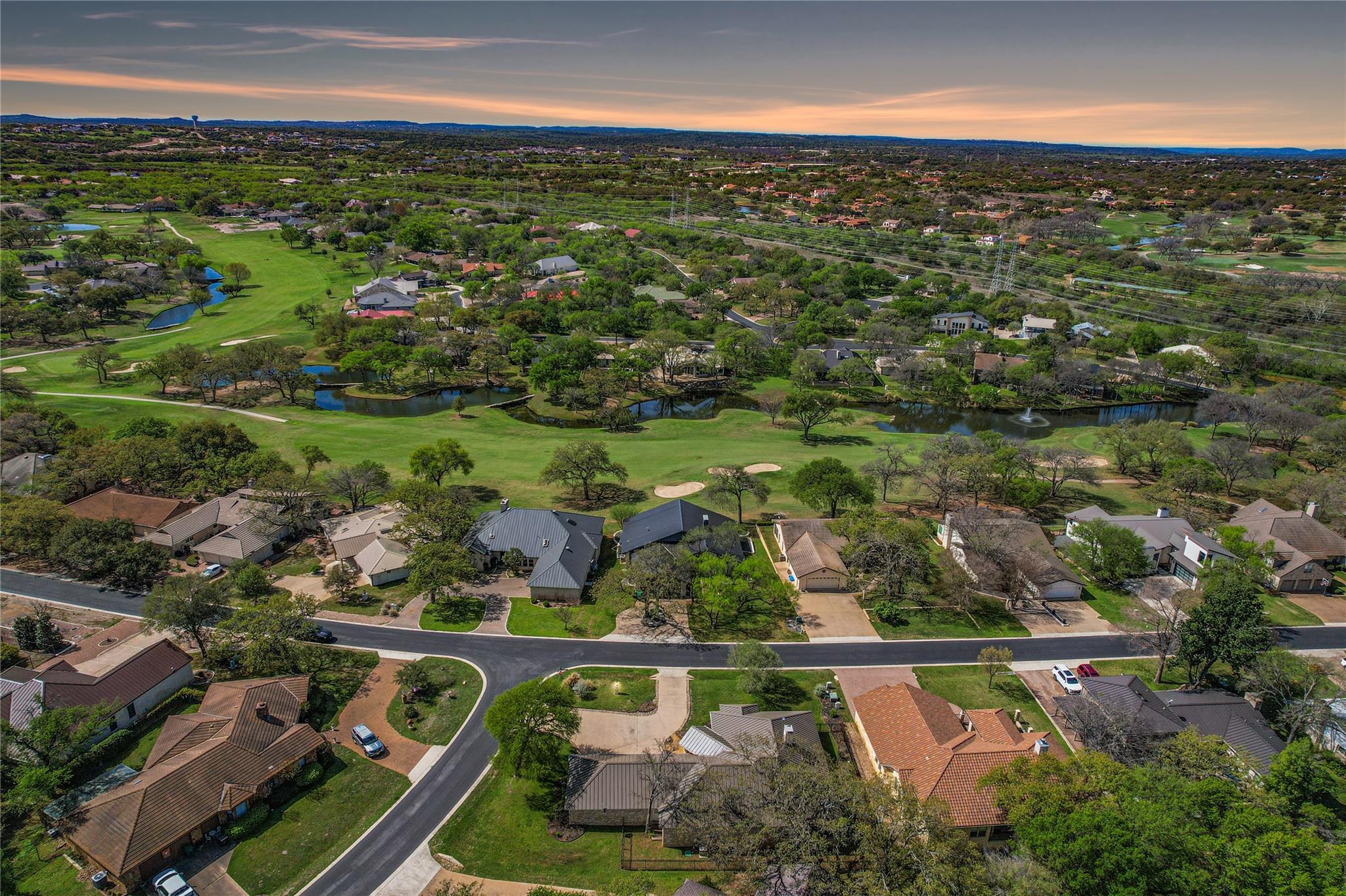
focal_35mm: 22
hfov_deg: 78.6
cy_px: 448
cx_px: 673
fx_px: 822
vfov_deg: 57.2
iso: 140
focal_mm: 8.38
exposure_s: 1/3200
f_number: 2.8
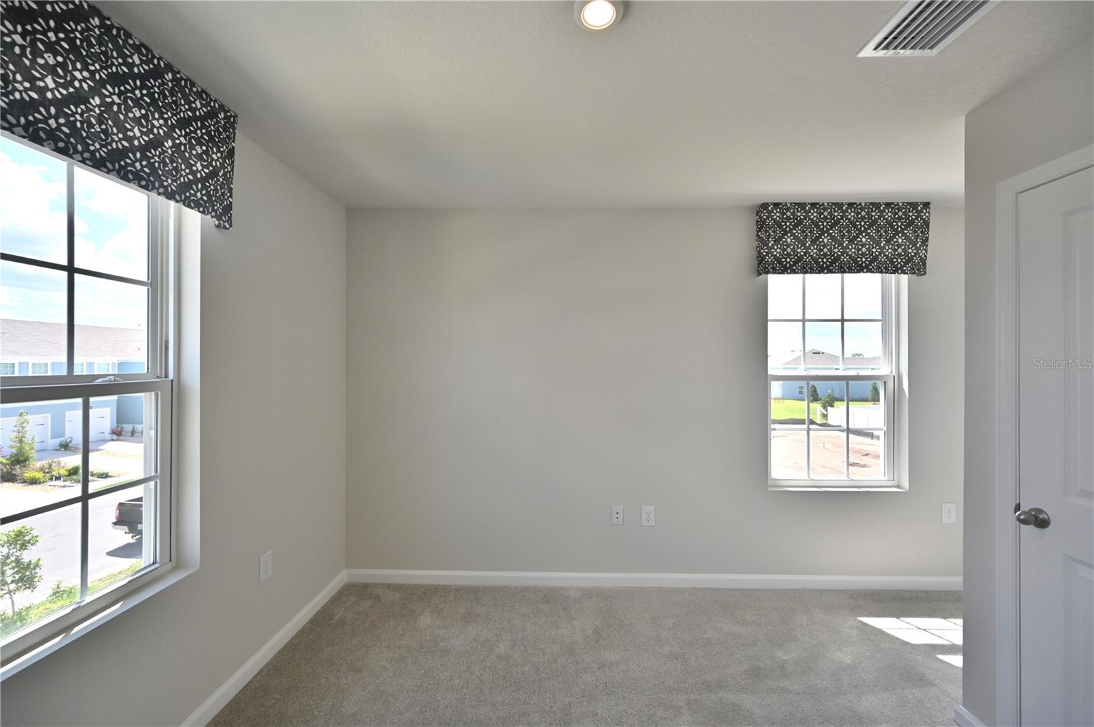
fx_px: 425
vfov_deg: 81.1
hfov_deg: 104.3
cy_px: 364
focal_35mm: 14
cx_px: 547
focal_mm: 14
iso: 160
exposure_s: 1/250
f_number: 5.6
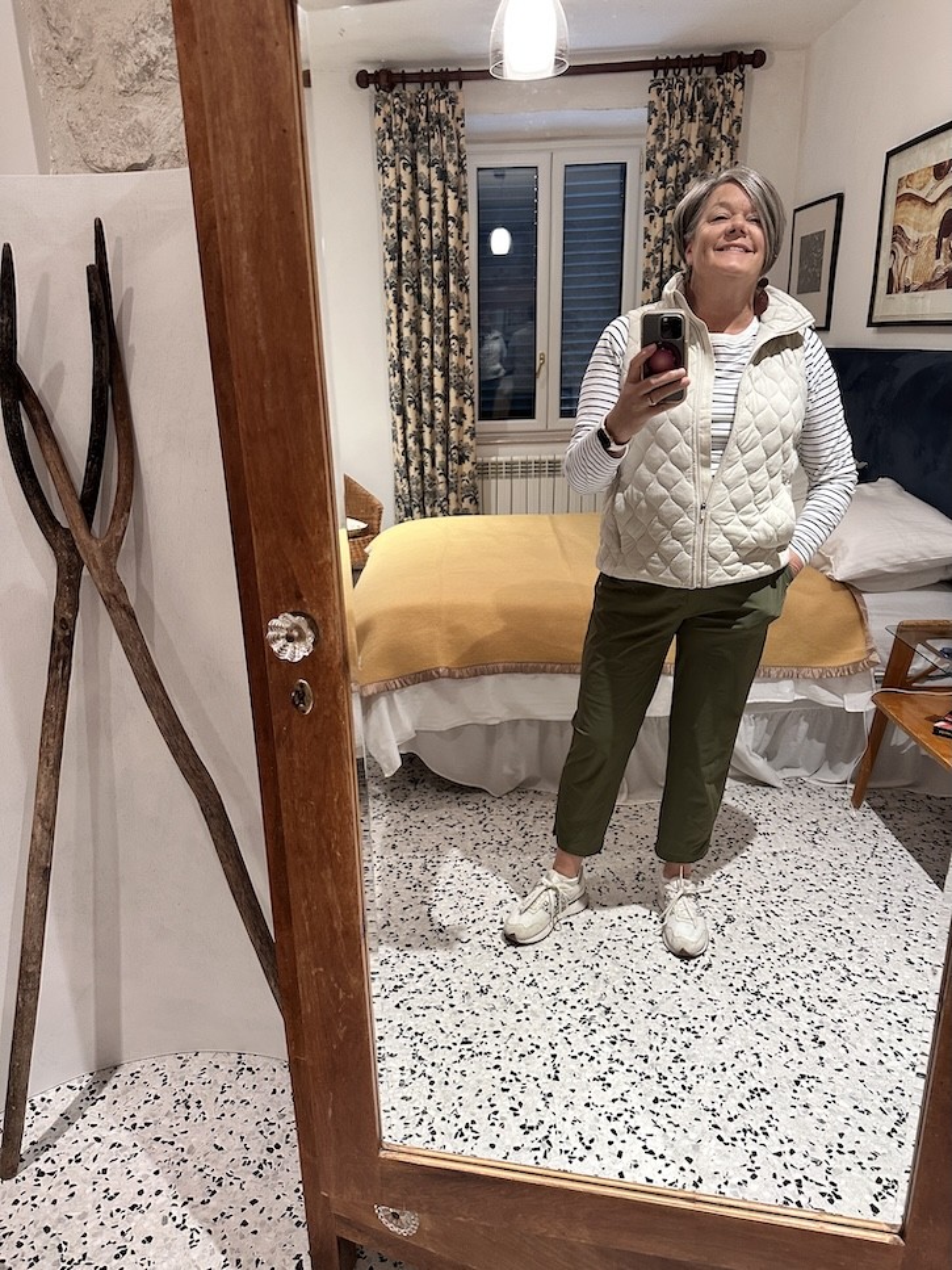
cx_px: 476
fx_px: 880
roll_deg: -0.2
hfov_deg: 56.8
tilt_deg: -18.7
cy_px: 635
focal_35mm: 24
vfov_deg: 71.6
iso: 320
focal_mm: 6.86
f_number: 1.78
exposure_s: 1/50
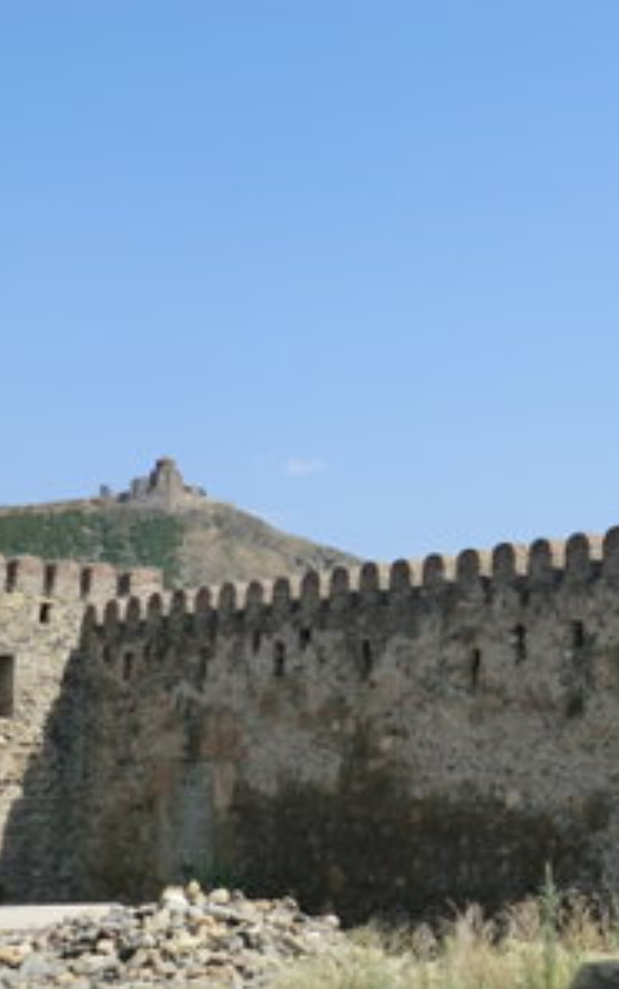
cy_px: 496
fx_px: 1806
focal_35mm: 67
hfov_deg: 19.0
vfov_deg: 30.6
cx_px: 582
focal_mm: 8.4
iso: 80
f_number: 4
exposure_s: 1/800
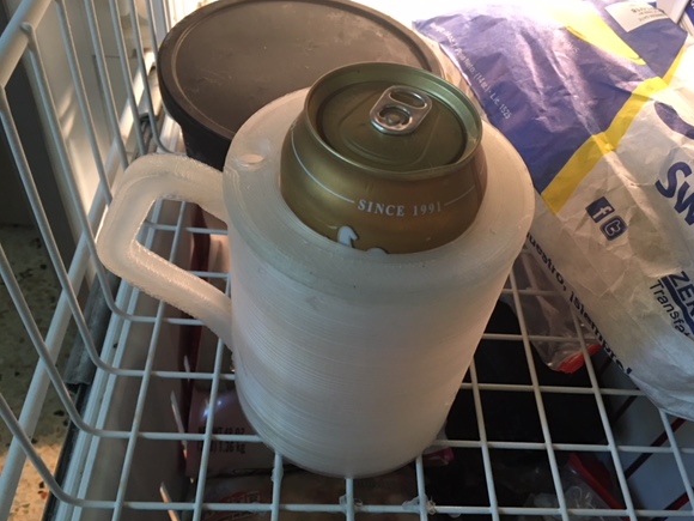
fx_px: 642
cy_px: 268
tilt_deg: -48.0
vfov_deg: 44.2
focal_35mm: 32
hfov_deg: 56.7
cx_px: 382
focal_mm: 4.15
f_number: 2.2
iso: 100
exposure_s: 1/15
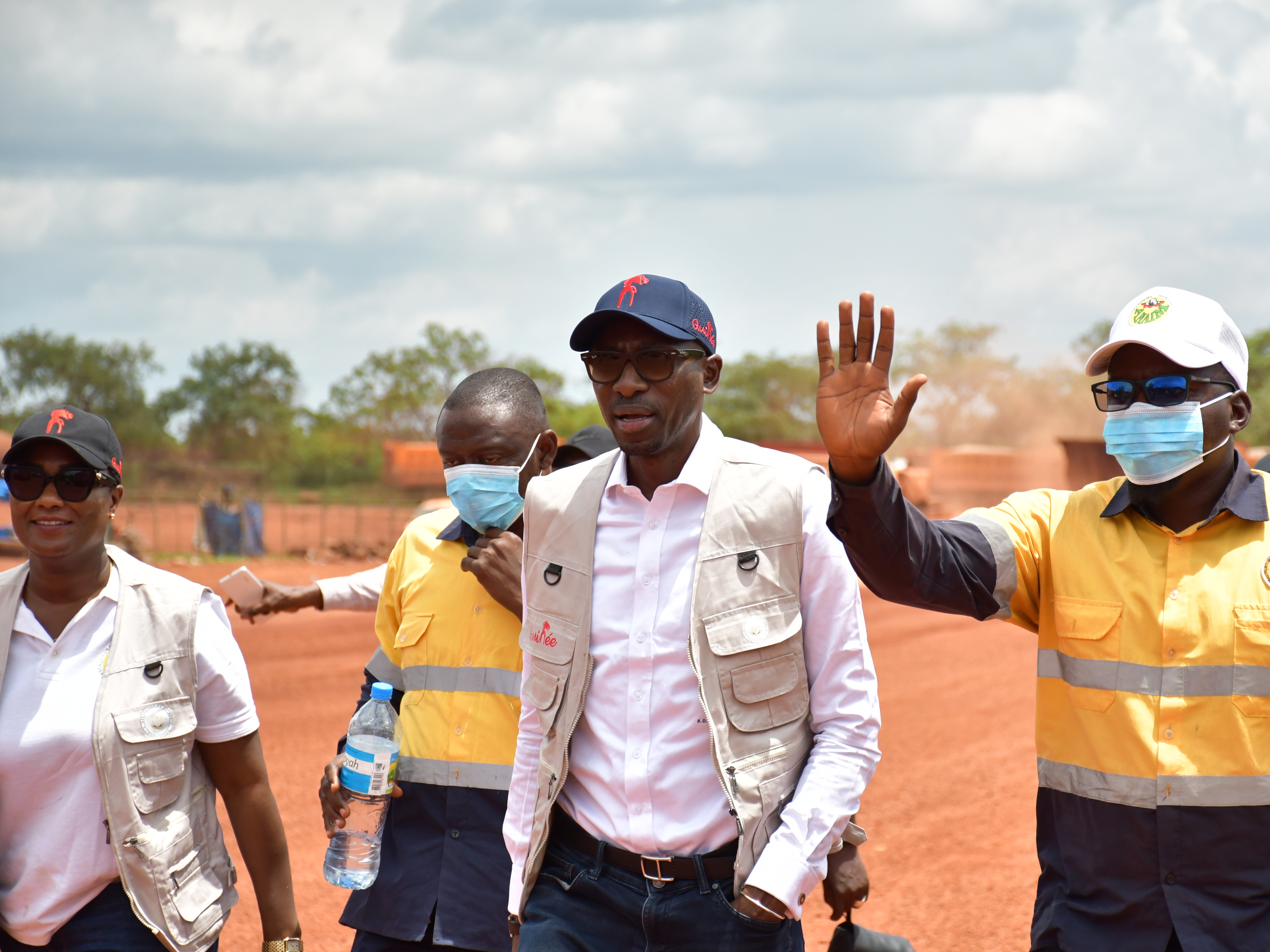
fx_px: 5063
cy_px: 476
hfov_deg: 14.3
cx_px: 714
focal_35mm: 138
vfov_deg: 10.7
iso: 1000
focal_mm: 85
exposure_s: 1/4000
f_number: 5.3
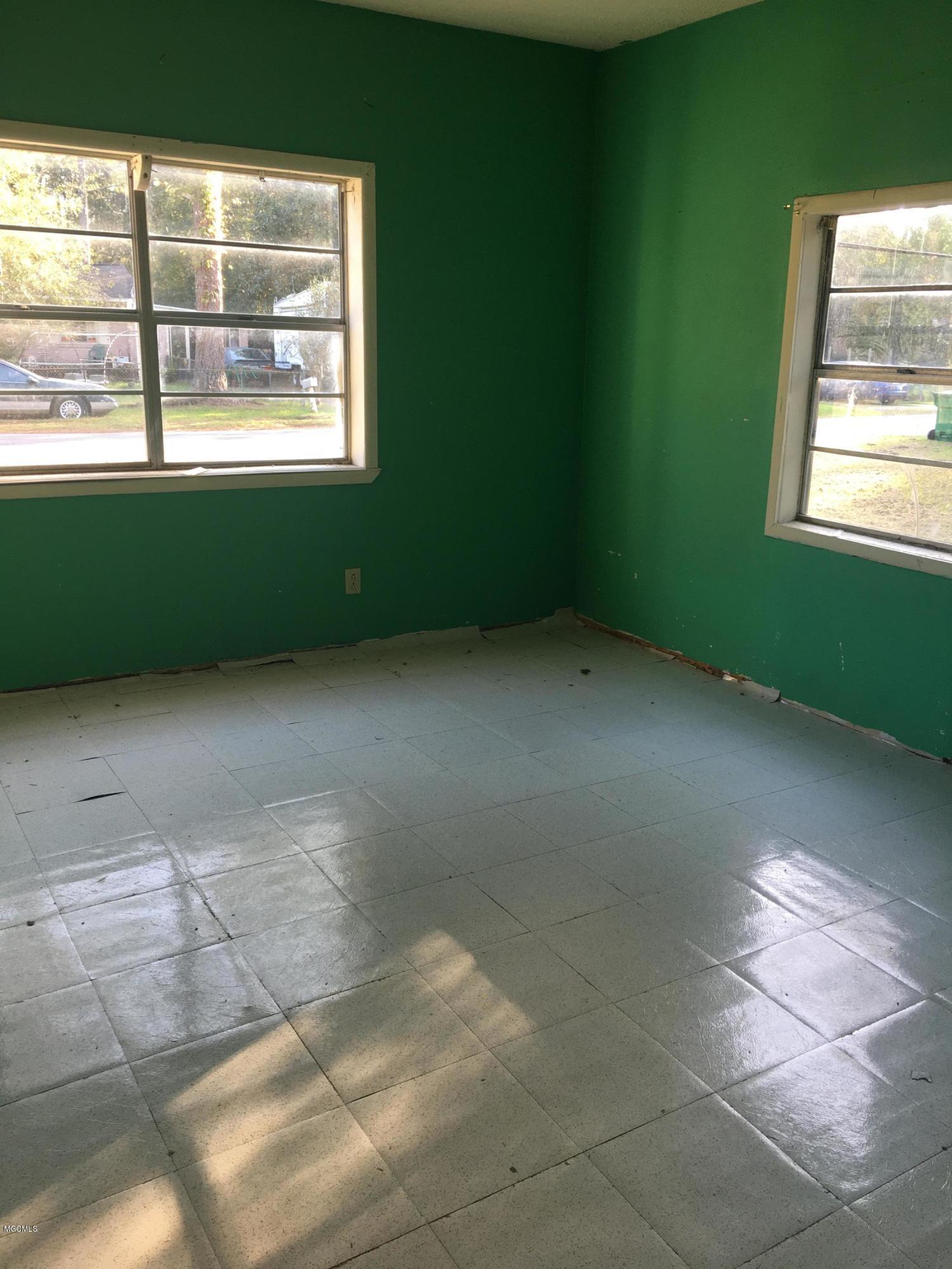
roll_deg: -1.4
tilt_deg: -14.2
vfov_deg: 61.7
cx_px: 476
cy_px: 634
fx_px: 1063
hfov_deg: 48.2
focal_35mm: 29
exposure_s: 1/40
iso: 32
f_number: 2.2
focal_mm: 4.15
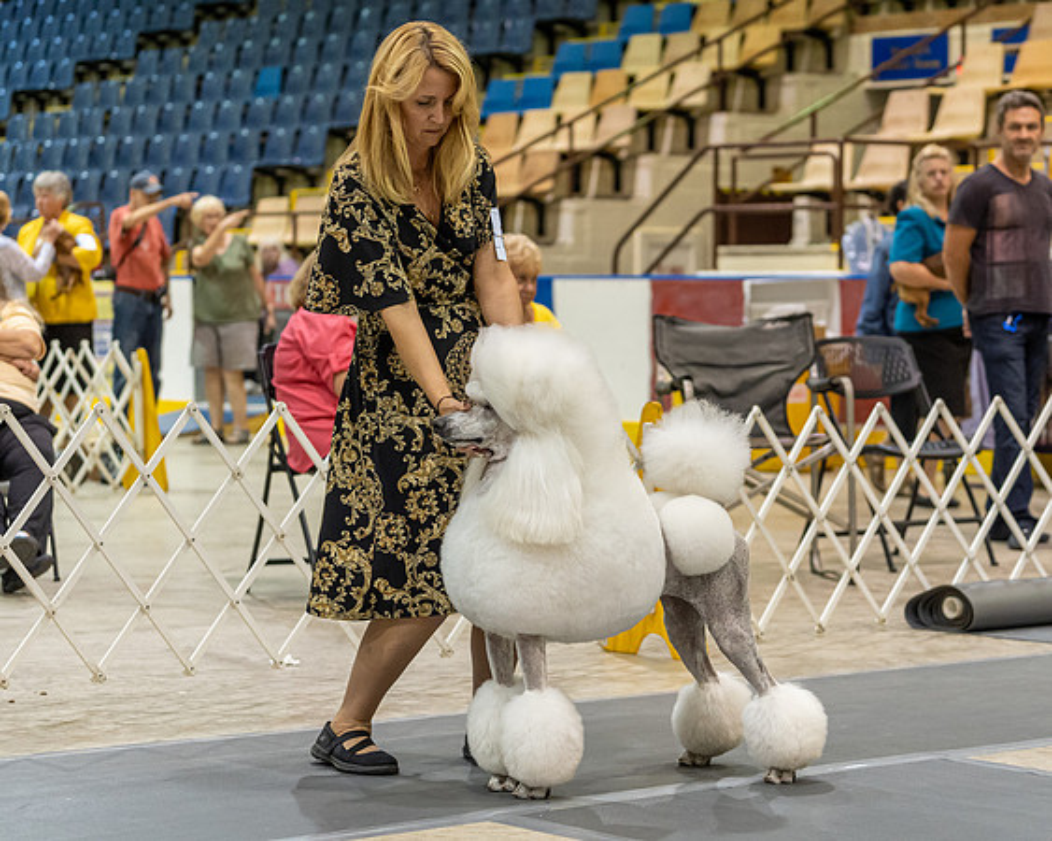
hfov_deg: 18.9
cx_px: 526
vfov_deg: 15.2
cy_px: 420
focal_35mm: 101
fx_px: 3155
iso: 3200
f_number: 4
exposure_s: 1/250
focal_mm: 90
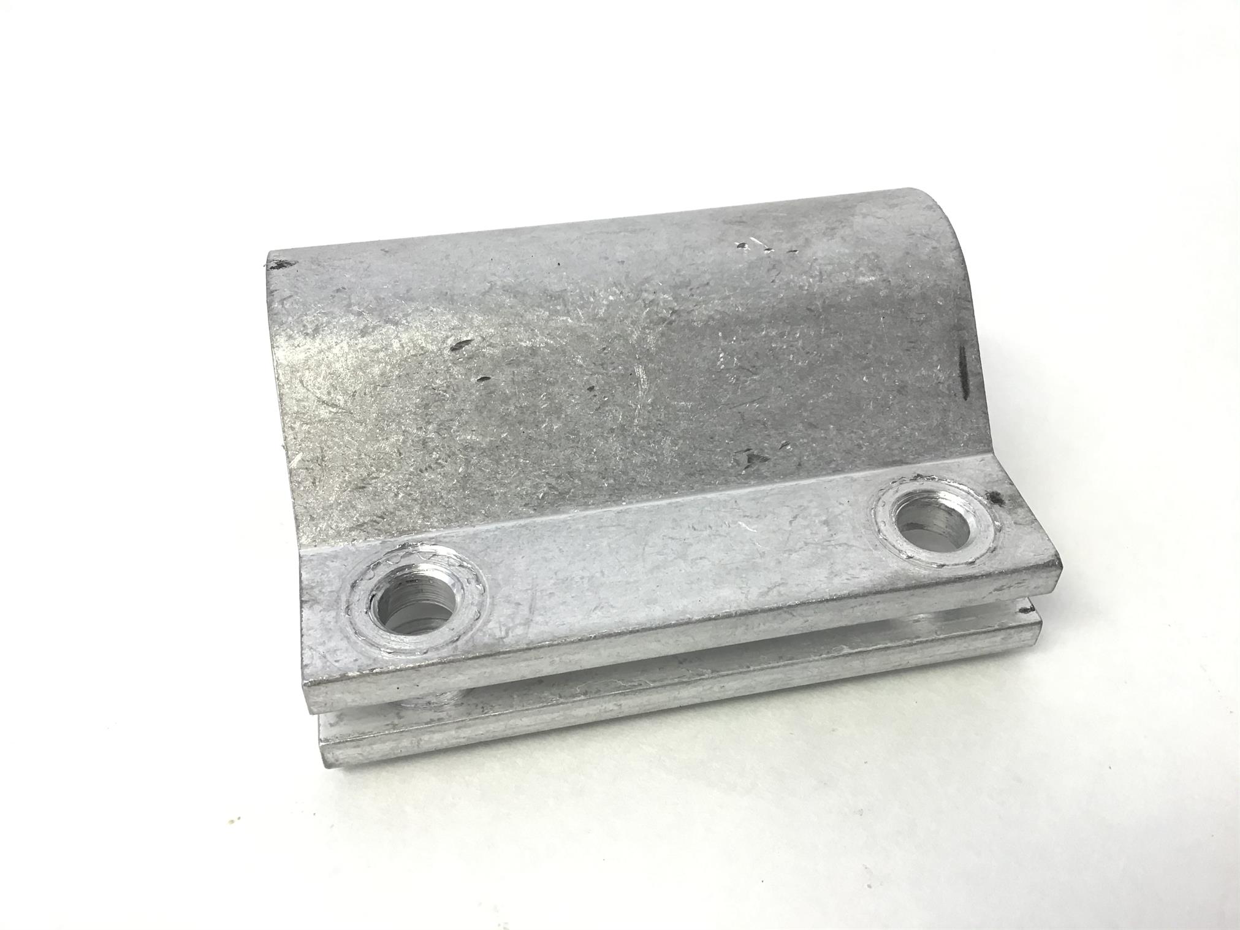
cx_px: 620
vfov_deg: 45.4
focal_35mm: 31
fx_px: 1110
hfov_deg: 58.4
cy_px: 465
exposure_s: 1/33
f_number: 2.4
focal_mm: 3.3
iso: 25
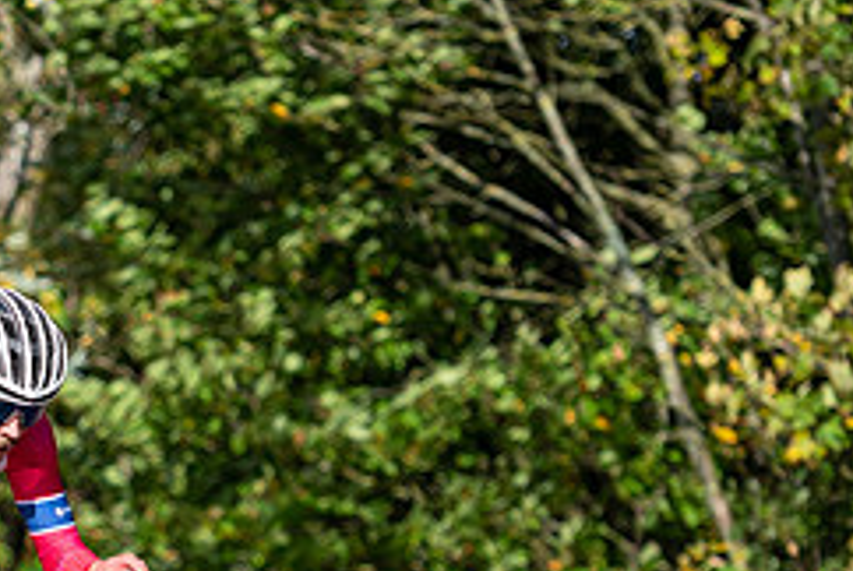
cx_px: -102
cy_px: 575
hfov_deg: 5.6
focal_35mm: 364
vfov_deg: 3.8
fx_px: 8635
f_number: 3.2
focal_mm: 120
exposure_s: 1/2000
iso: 160
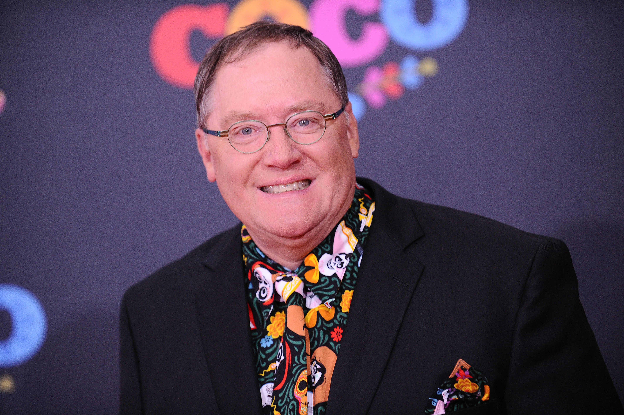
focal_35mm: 150
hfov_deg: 13.7
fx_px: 2598
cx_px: 312
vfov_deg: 9.1
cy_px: 208
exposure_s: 1/320
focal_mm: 150
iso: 2000
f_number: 3.5
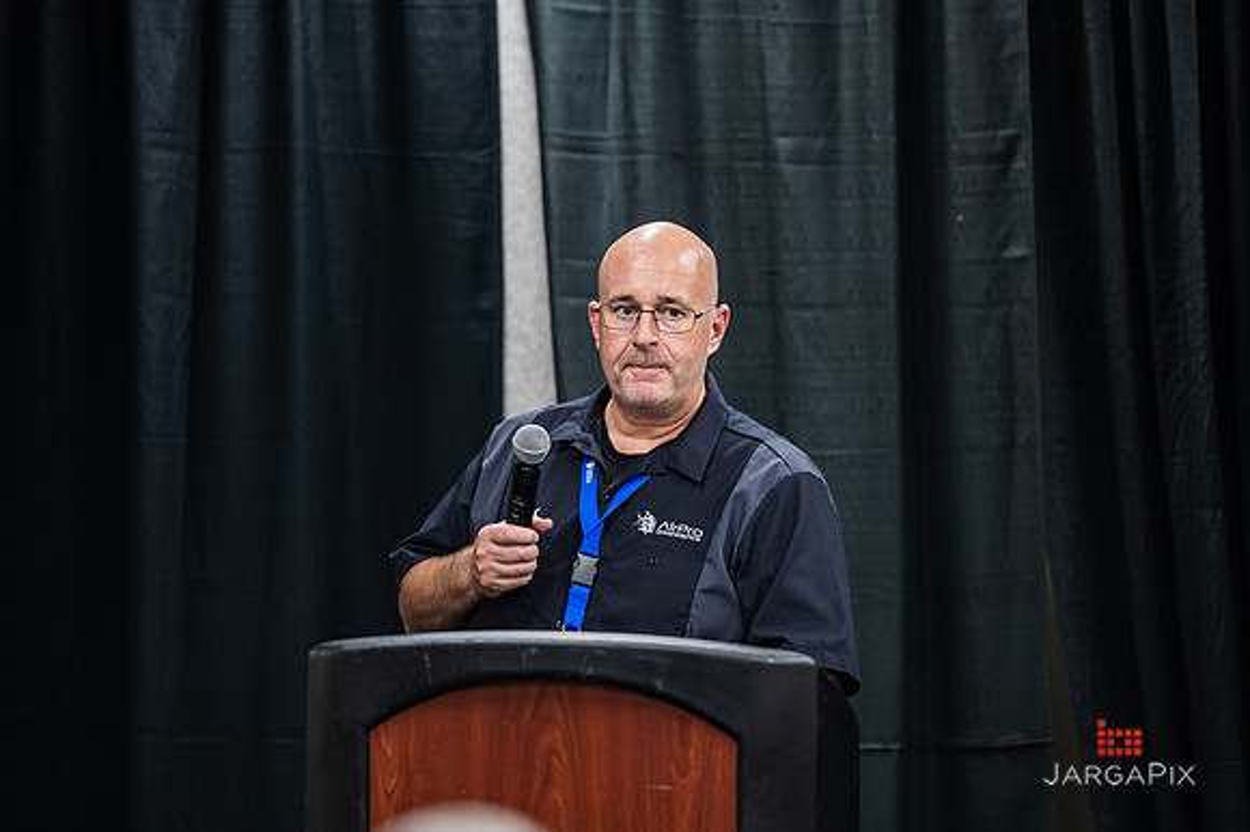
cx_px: 627
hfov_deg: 9.7
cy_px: 400
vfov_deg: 6.5
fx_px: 7350
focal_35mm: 212
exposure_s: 1/200
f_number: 3.2
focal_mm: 200
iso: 800
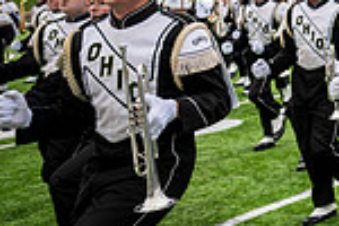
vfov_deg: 14.3
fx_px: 876
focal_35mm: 93
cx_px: 644
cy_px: -37
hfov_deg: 17.1
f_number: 2.8
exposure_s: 1/500
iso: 100
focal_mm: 24
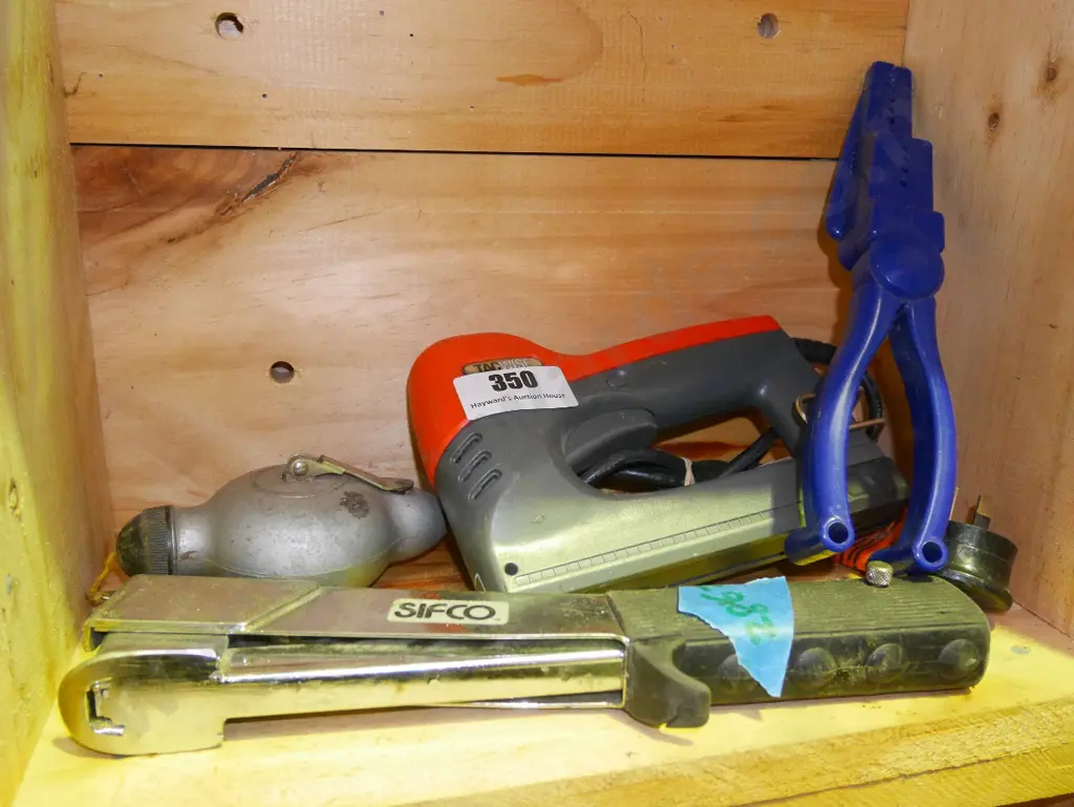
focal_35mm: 30
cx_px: 537
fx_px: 931
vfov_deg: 46.8
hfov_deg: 59.9
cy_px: 404
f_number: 4
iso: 3200
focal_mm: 15
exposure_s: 1/60
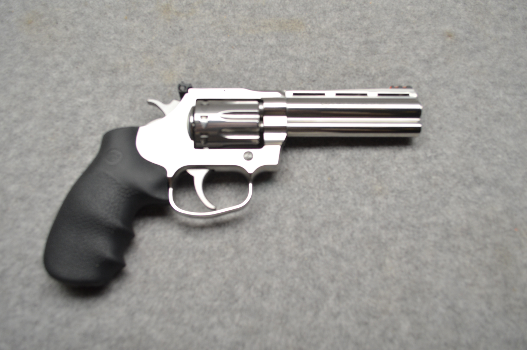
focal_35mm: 30
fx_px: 439
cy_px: 175
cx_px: 264
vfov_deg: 43.5
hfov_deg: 62.0
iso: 100
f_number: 4.5
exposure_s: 1/200
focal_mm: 20
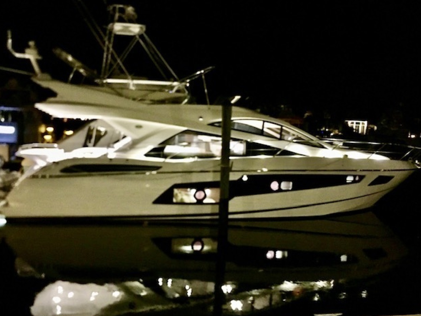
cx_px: 205
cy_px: 162
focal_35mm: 30
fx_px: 365
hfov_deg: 60.0
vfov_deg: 46.8
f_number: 2.2
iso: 250
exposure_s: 1/4
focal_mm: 4.15
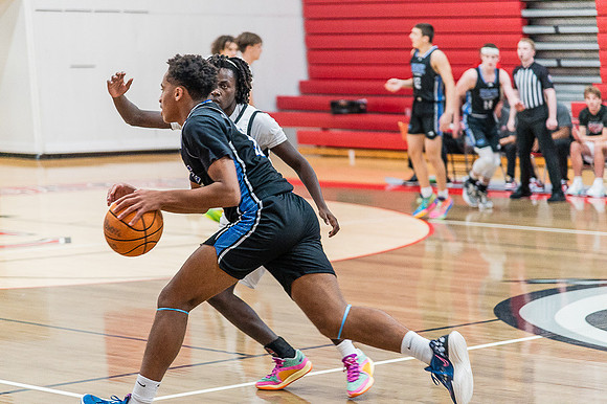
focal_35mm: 120
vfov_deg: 11.4
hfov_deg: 17.1
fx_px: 2022
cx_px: 304
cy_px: 202
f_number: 4
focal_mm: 120
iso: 5000
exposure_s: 1/320
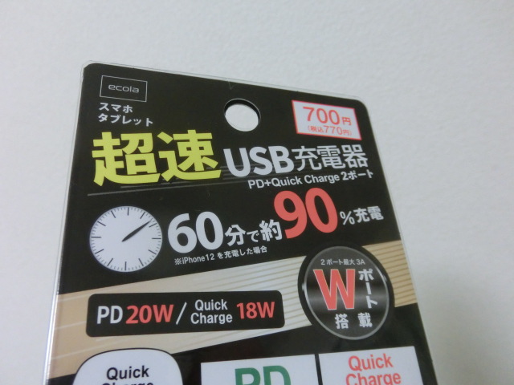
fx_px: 416
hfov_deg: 63.4
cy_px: 192
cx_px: 257
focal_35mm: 28
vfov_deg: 49.7
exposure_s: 1/125
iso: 640
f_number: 3
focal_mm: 5
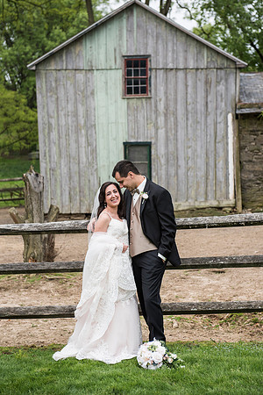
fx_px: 723
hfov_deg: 20.6
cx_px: 132
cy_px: 198
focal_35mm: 66
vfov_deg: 30.5
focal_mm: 66
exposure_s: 1/4000
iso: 640
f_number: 3.5
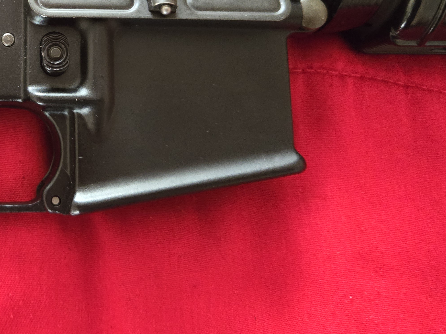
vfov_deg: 30.3
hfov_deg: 38.0
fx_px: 593
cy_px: 41
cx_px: 30
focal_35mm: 46
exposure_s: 1/60
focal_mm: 5.4
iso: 1600
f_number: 1.8
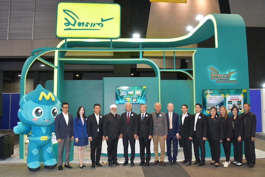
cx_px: 132
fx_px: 199
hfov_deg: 67.4
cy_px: 88
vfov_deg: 47.9
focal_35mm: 27
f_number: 8
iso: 1000
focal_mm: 18
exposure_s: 1/80
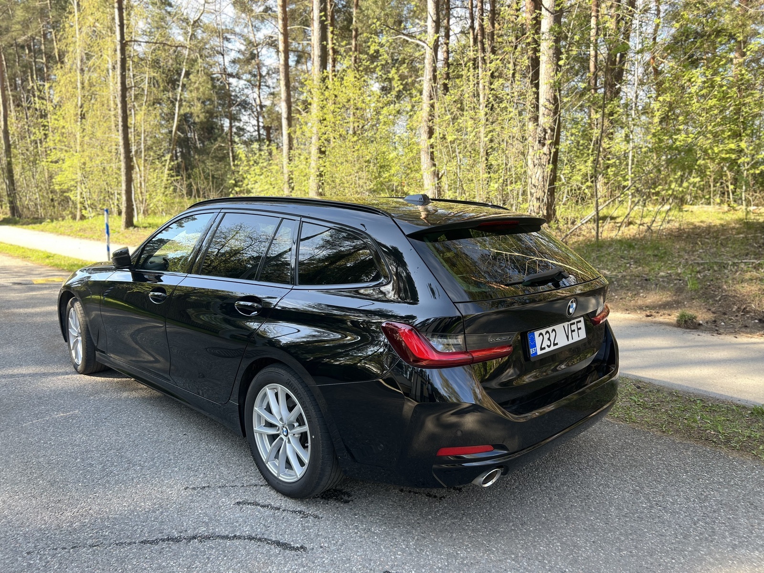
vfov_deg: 53.1
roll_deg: -0.3
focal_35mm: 26
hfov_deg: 67.3
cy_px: 286
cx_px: 382
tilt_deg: -10.0
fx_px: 574
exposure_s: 1/171
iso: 50
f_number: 1.5
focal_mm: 5.7
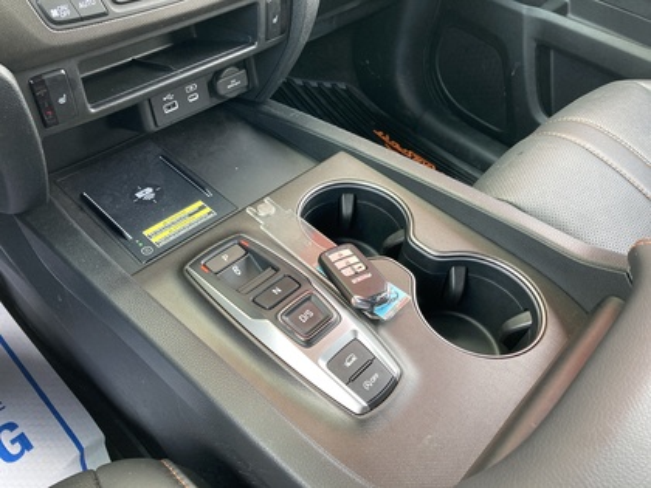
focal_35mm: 28
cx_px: 326
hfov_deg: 63.4
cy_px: 244
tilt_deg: -47.1
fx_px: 527
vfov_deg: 49.7
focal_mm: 3.99
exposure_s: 1/50
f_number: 1.8
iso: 80
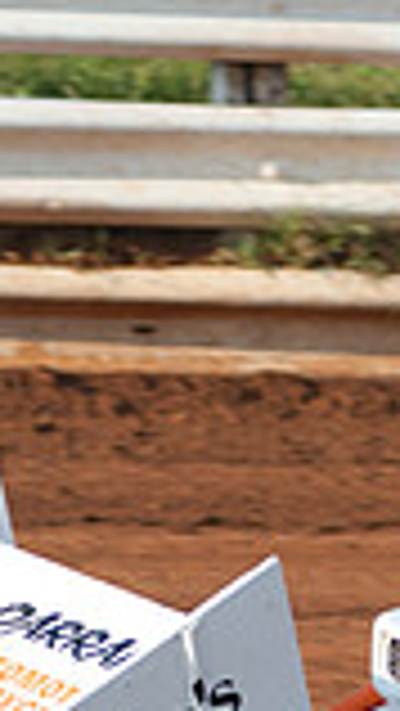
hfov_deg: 1.7
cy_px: 540
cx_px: 939
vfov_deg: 3.0
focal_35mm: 722
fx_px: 13599
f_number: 4
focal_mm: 125
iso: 100
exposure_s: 1/400
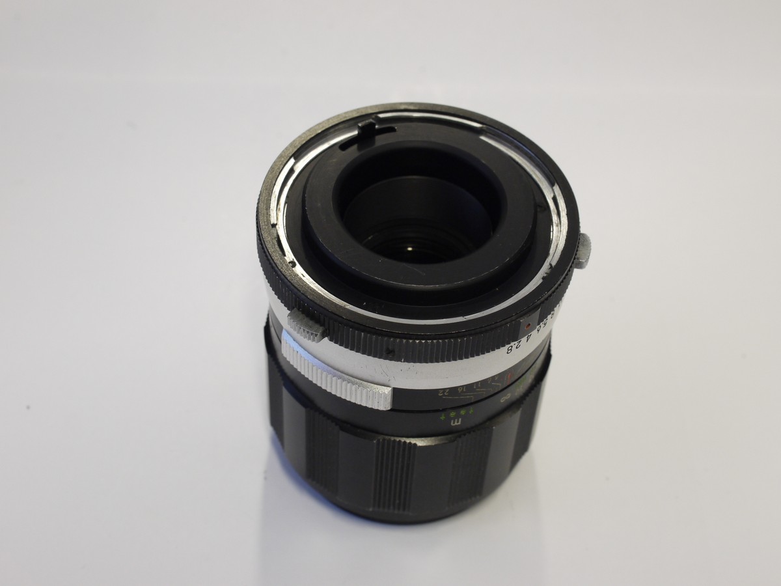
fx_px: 1354
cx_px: 390
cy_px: 293
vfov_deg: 24.4
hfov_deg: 32.2
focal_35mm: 60
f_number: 8
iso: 400
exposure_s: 1/20
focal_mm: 30
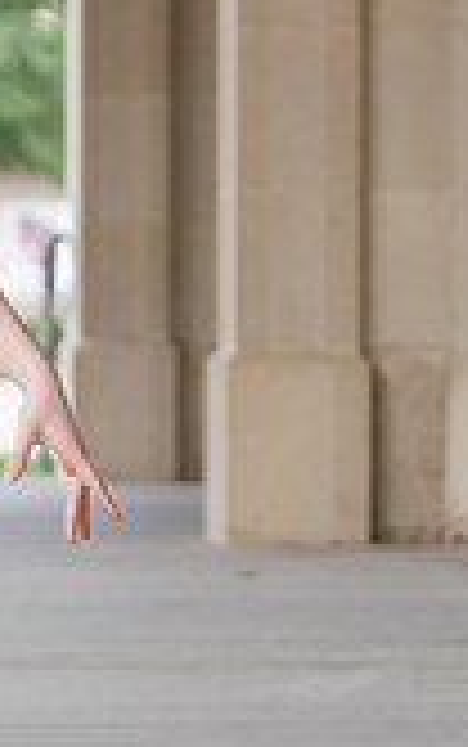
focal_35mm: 310
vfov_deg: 6.8
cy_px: 109
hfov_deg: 4.2
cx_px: -343
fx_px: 6315
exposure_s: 1/320
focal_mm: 70
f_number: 2.8
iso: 400
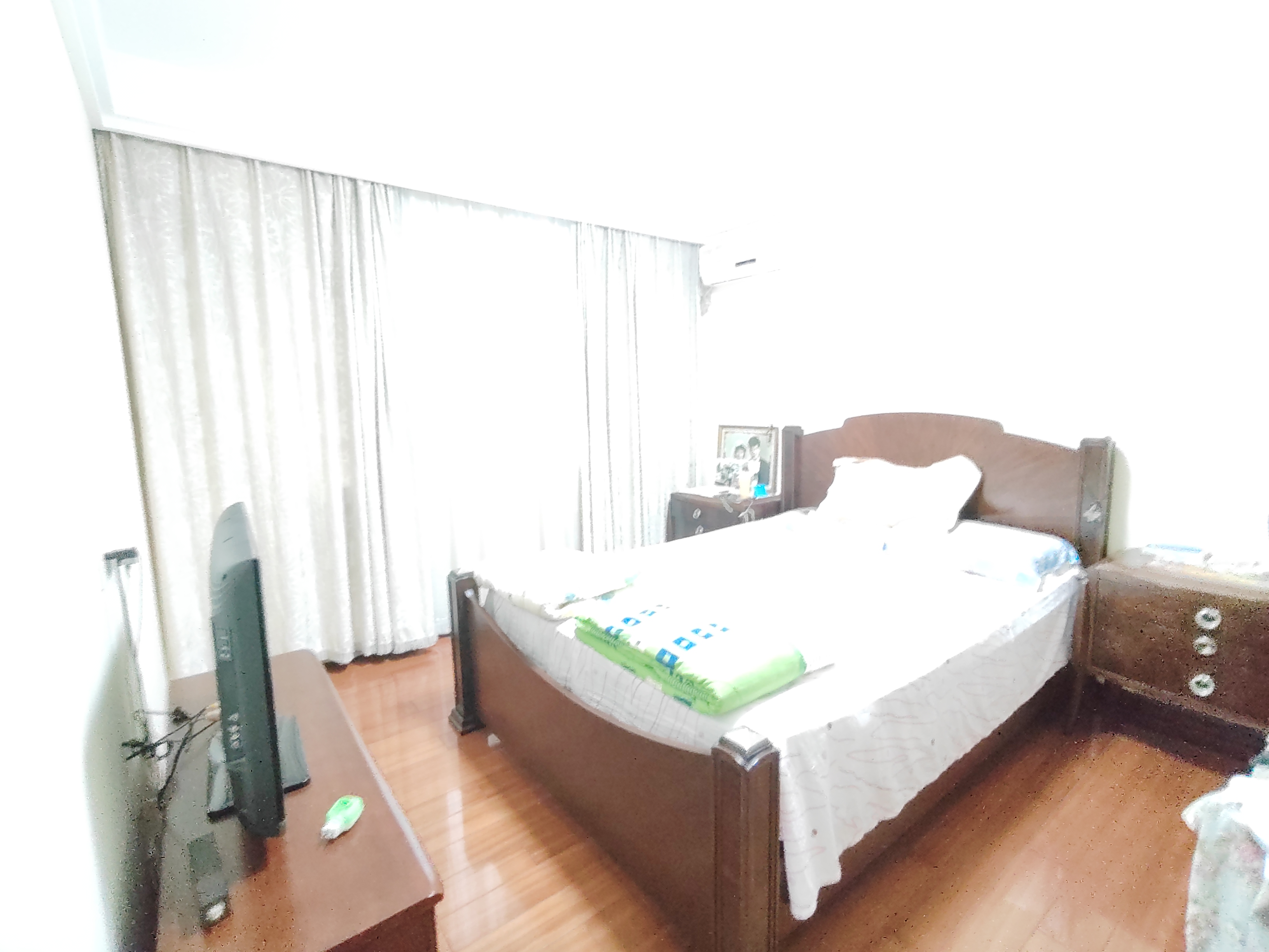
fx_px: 587
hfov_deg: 94.5
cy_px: 476
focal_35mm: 16
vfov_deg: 78.1
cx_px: 634
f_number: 2.2
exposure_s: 1/14.3
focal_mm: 1.68
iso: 3611
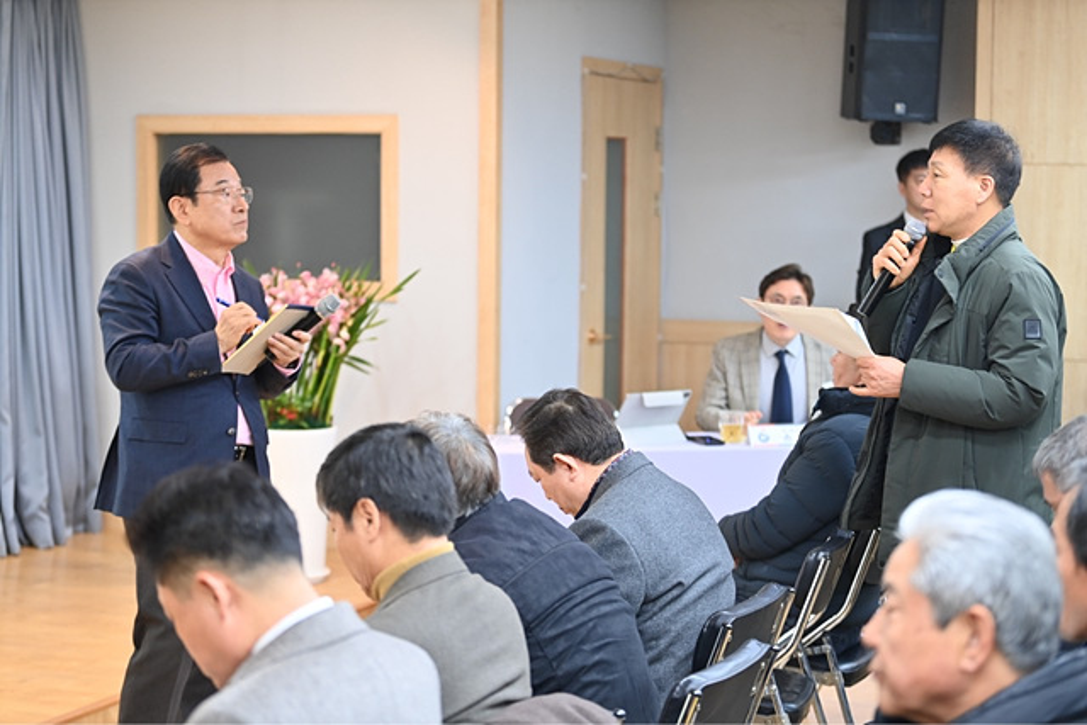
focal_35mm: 72
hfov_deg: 28.1
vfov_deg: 18.9
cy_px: 362
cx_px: 544
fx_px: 2174
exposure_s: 1/80
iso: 800
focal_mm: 72
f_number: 2.8
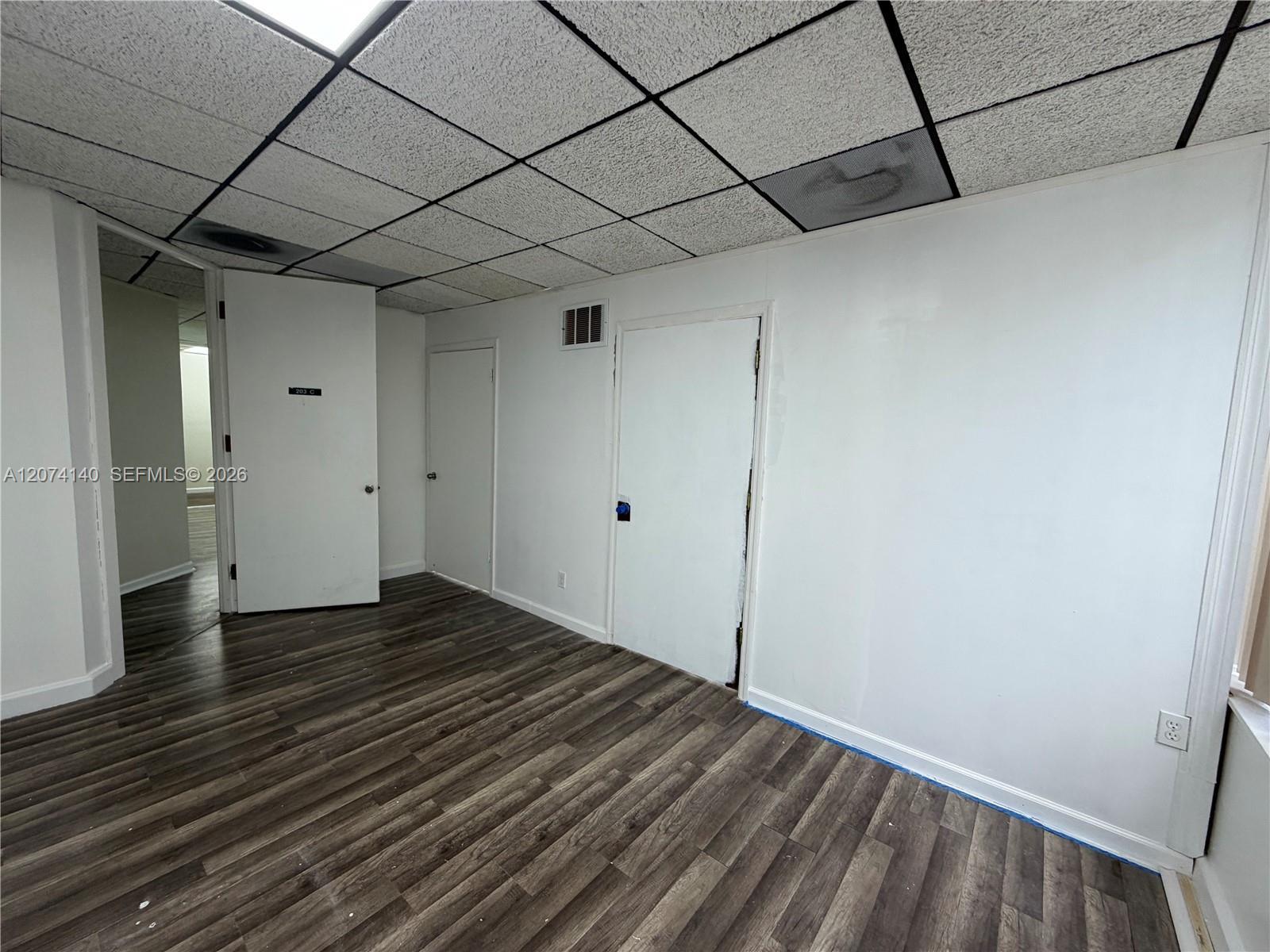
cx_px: 635
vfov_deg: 85.7
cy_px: 476
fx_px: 514
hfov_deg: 102.1
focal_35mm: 14
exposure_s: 1/120
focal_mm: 2.22
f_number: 2.2
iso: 125
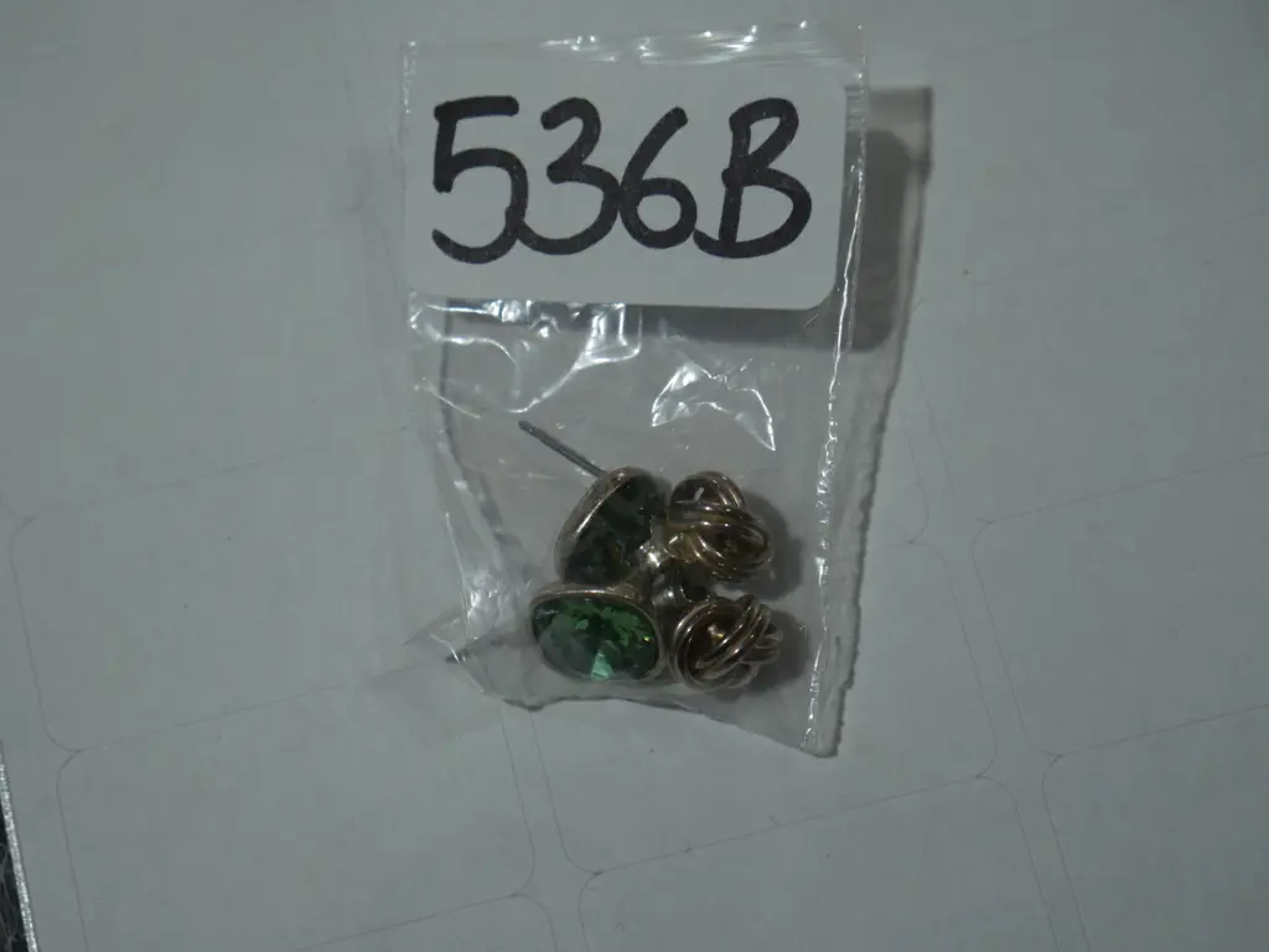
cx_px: 634
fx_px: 2567
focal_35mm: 70
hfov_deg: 27.8
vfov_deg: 21.0
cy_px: 476
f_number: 5.5
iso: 200
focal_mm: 35
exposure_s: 1/160
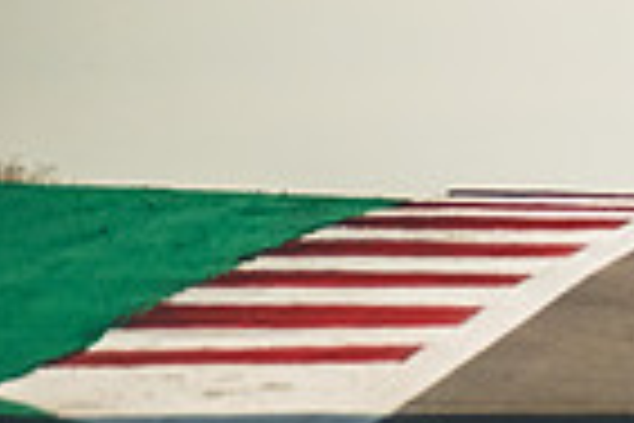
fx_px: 28387
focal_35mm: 1612
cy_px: -290
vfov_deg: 0.9
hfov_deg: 1.3
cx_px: 1255
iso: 1250
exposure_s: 1/4000
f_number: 5
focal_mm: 261.2
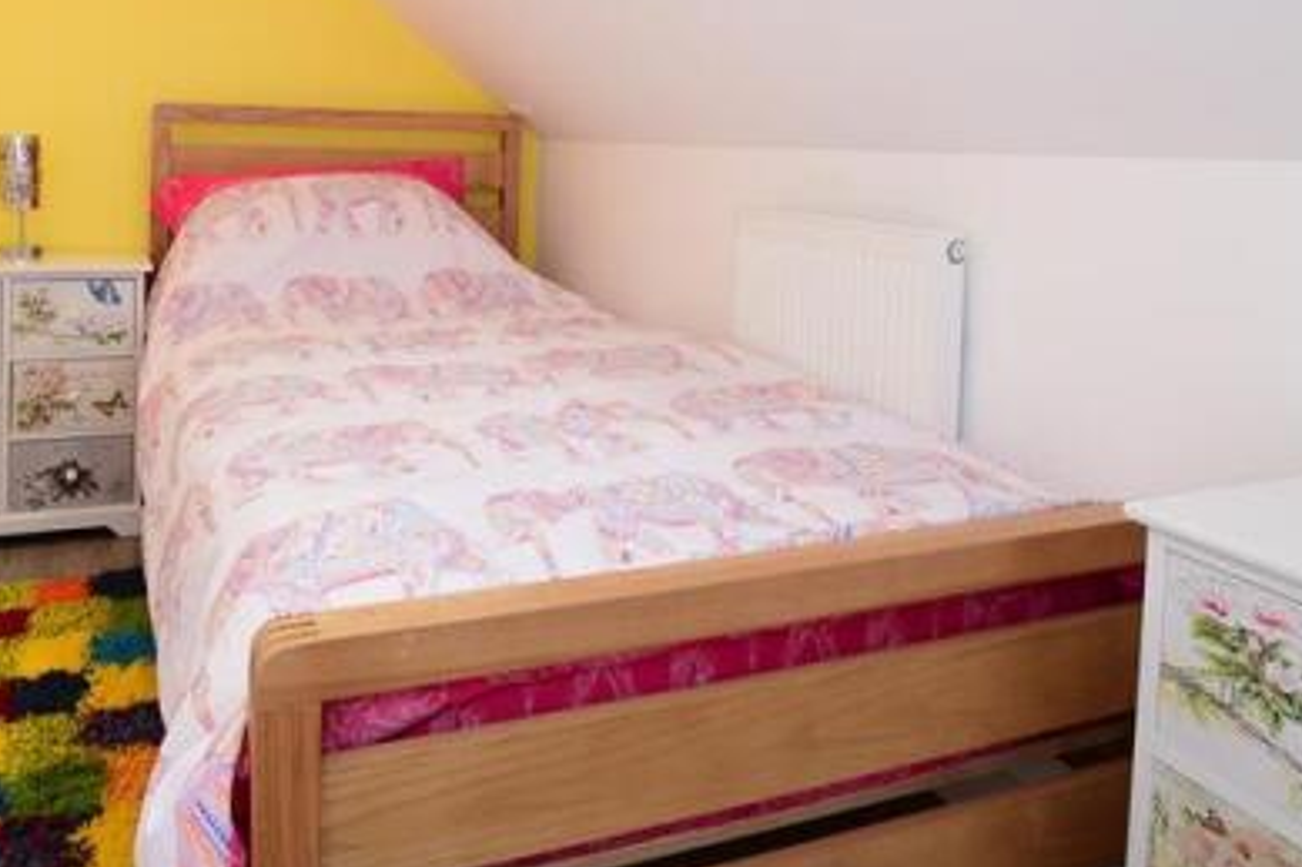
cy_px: 166
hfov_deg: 65.1
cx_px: 509
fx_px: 1007
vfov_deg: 44.2
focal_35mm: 28
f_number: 7.1
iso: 400
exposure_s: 1/30
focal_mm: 11
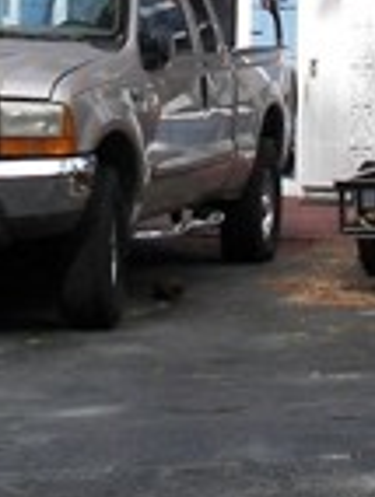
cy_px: 66
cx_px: 109
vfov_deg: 12.1
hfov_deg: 9.2
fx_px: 2333
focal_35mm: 162
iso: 50
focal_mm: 6
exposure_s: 1/400
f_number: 2.8
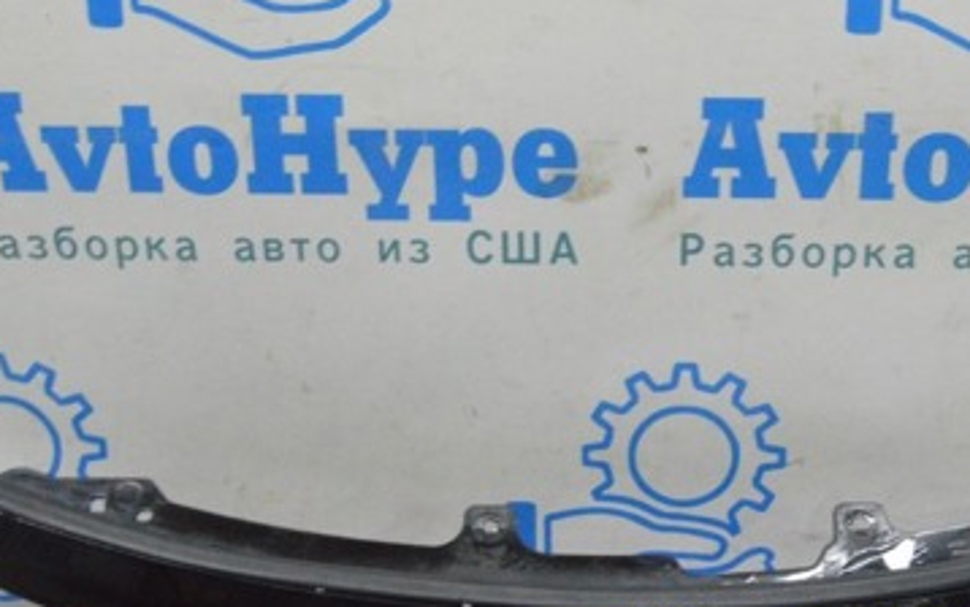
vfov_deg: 21.6
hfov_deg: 33.8
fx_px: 1587
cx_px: 610
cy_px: 351
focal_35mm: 60
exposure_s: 1/20
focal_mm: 22
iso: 6400
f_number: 20
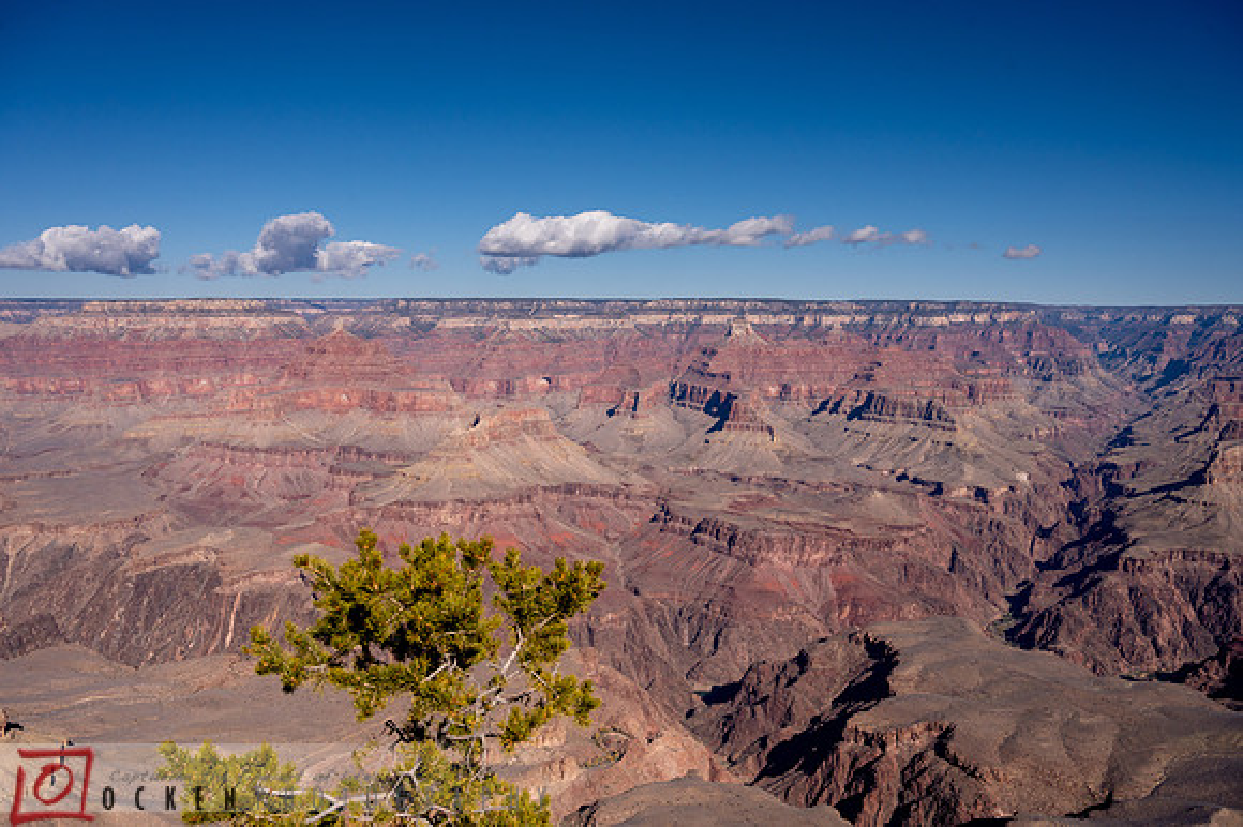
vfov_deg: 44.5
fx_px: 1012
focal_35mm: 29
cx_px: 625
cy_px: 413
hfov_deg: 63.1
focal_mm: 29
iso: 400
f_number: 8
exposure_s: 1/2000
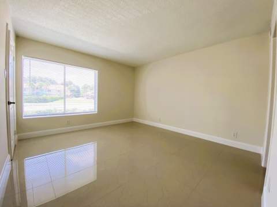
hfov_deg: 102.1
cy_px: 104
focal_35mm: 14
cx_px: 138
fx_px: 112
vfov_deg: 85.7
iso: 80
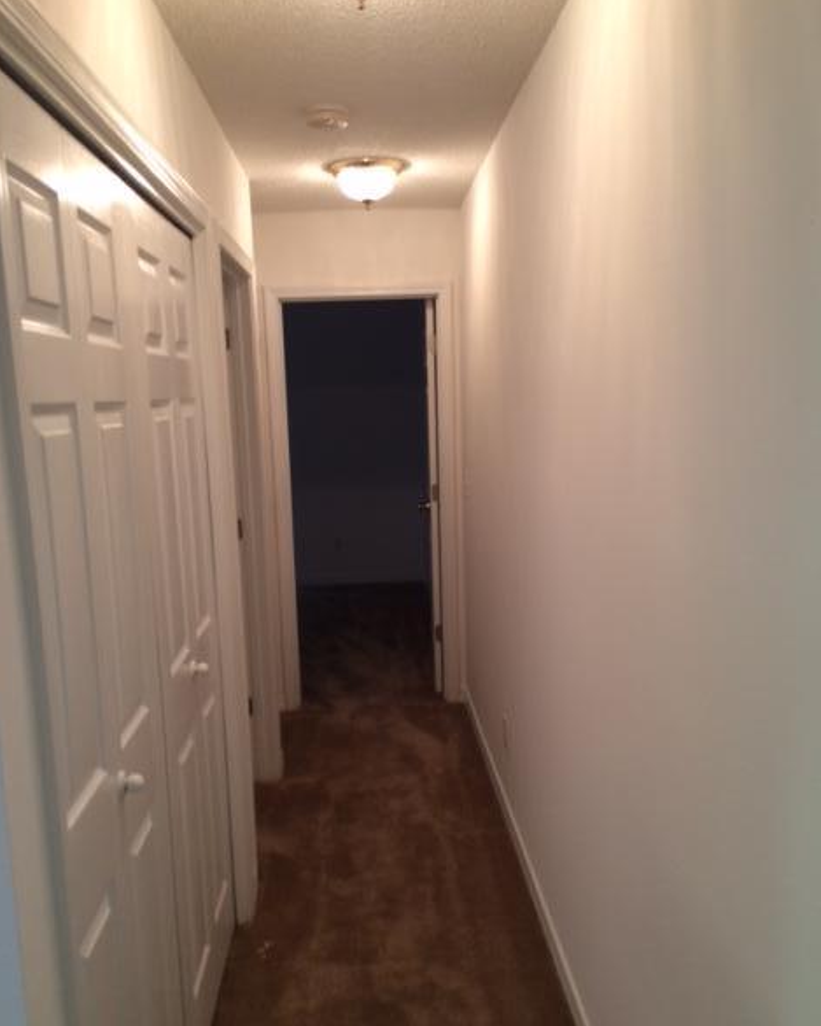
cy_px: 552
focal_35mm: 32
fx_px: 972
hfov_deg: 45.8
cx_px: 404
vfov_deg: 55.6
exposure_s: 1/30
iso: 100
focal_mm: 4.12
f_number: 2.2
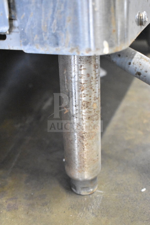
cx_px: 75
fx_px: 356
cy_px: 112
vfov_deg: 35.1
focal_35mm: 57
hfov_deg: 23.8
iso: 12800
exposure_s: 1/60
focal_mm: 38
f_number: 4.8
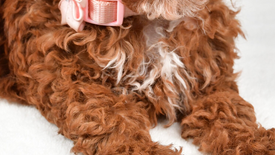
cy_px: -13
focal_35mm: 76
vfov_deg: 15.5
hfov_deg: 27.9
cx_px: 149
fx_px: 554
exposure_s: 1/500
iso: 4000
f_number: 11
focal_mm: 28
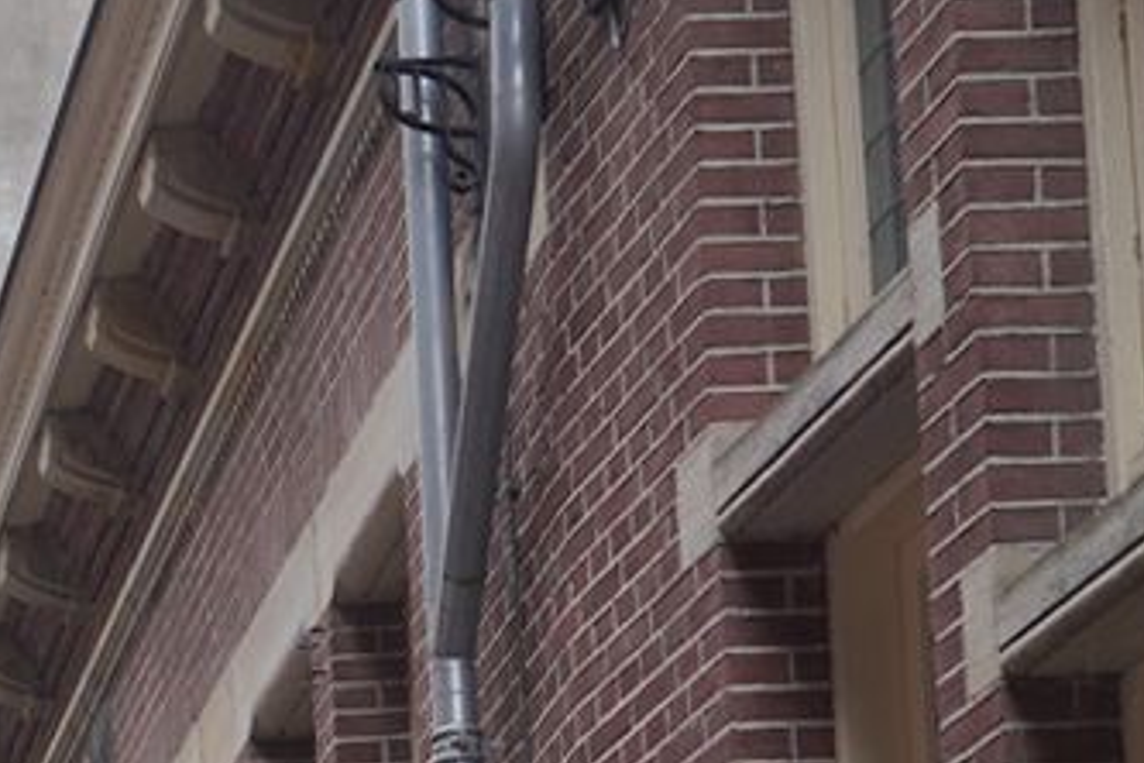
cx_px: -1034
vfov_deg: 8.9
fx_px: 4576
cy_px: 1653
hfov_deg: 12.7
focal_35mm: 144
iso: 100
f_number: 6.3
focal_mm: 24
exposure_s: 1/100
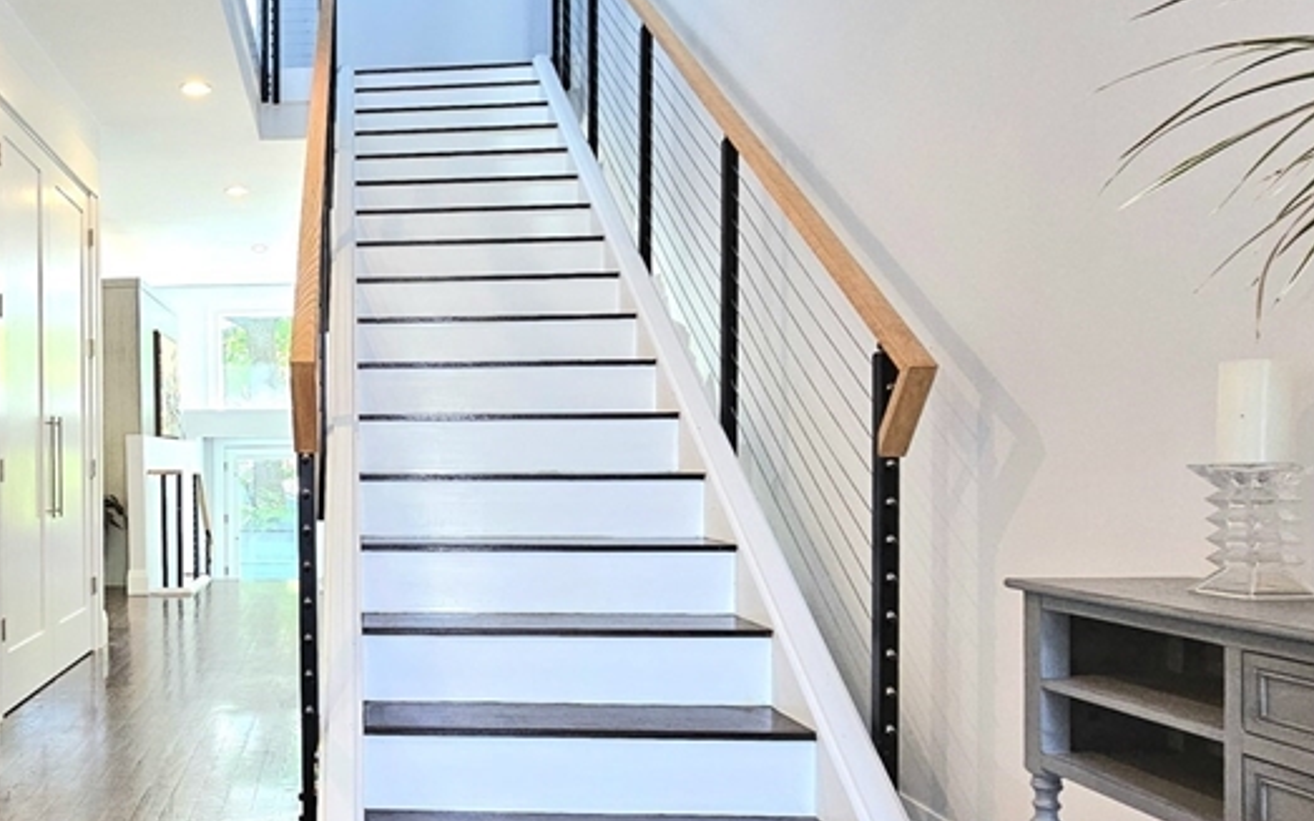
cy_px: 512
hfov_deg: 62.3
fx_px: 967
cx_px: 251
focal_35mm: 27
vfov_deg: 45.6
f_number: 2.2
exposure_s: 1/60.2
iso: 200
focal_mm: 2.2
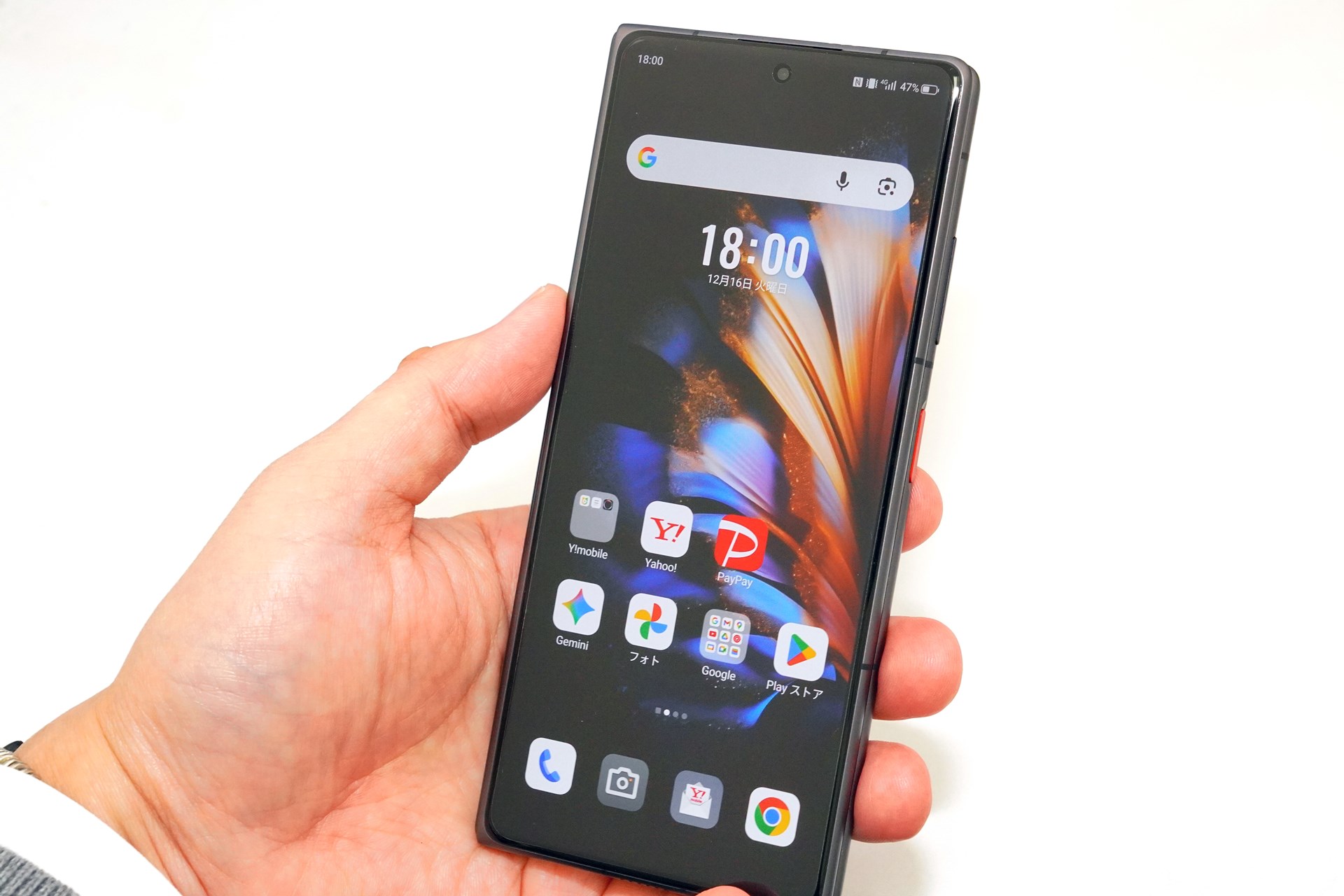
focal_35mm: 64
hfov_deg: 31.3
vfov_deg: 21.1
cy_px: 448
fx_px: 2402
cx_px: 672
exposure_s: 1/80
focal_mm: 42.9
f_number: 9
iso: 3200
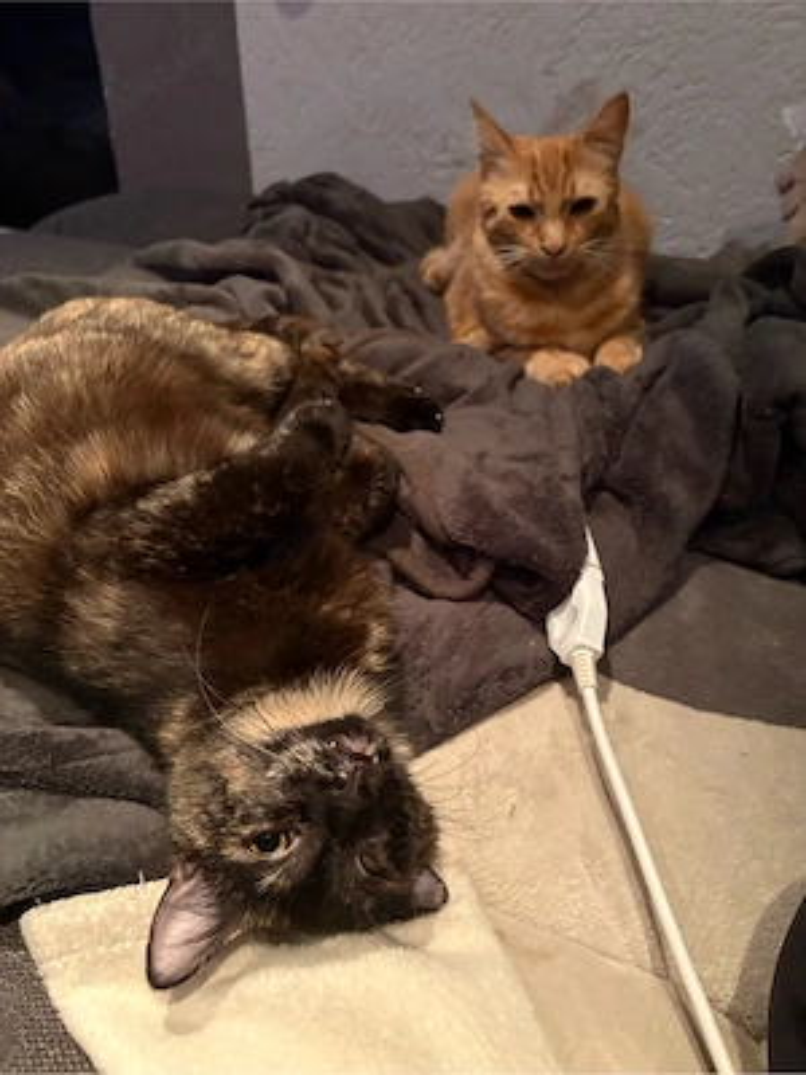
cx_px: 403
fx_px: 807
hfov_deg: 53.1
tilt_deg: -34.3
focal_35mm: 26
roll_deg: -2.3
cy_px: 538
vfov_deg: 67.3
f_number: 1.6
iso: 800
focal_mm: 5.96
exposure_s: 1/25
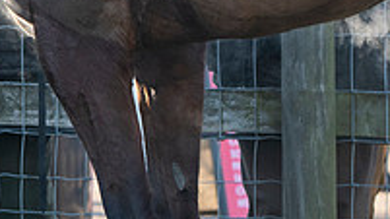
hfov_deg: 4.8
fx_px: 4601
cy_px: -150
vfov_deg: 2.7
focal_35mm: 445
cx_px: -41
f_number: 5
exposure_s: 1/640
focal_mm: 98
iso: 400
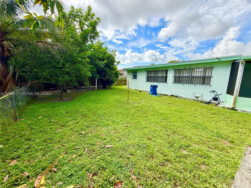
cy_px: 94
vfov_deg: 85.7
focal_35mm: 14
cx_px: 126
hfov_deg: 102.1
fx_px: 102
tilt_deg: -10.3
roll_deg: -2.0
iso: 40
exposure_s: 1/770
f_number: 2.2
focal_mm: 2.22
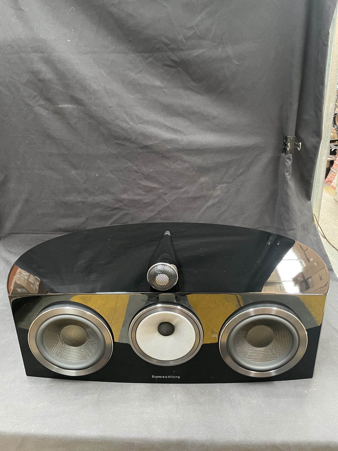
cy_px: 226
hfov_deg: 53.1
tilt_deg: -20.4
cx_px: 169
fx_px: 338
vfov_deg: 67.3
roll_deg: +2.5
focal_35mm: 26
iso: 400
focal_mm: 4.2
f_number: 1.6
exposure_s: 1/33
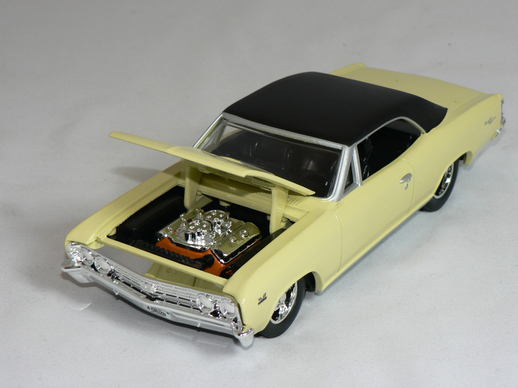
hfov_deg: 24.4
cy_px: 186
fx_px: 1197
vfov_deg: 18.4
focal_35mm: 80
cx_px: 250
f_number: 3.2
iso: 80
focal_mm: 10.4
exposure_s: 1/60
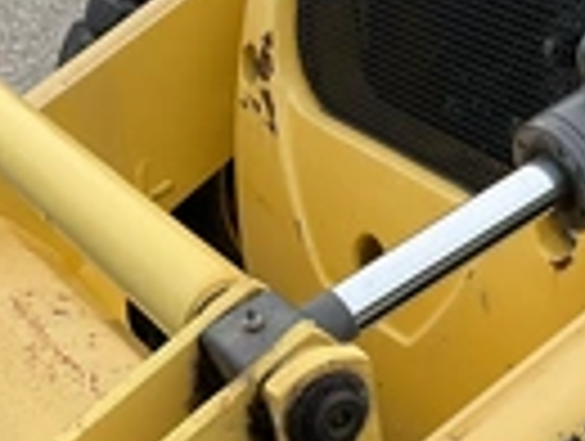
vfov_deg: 16.4
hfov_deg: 21.9
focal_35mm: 89
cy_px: 392
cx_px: 198
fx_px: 1507
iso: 25
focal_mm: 3
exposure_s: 1/403
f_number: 1.8
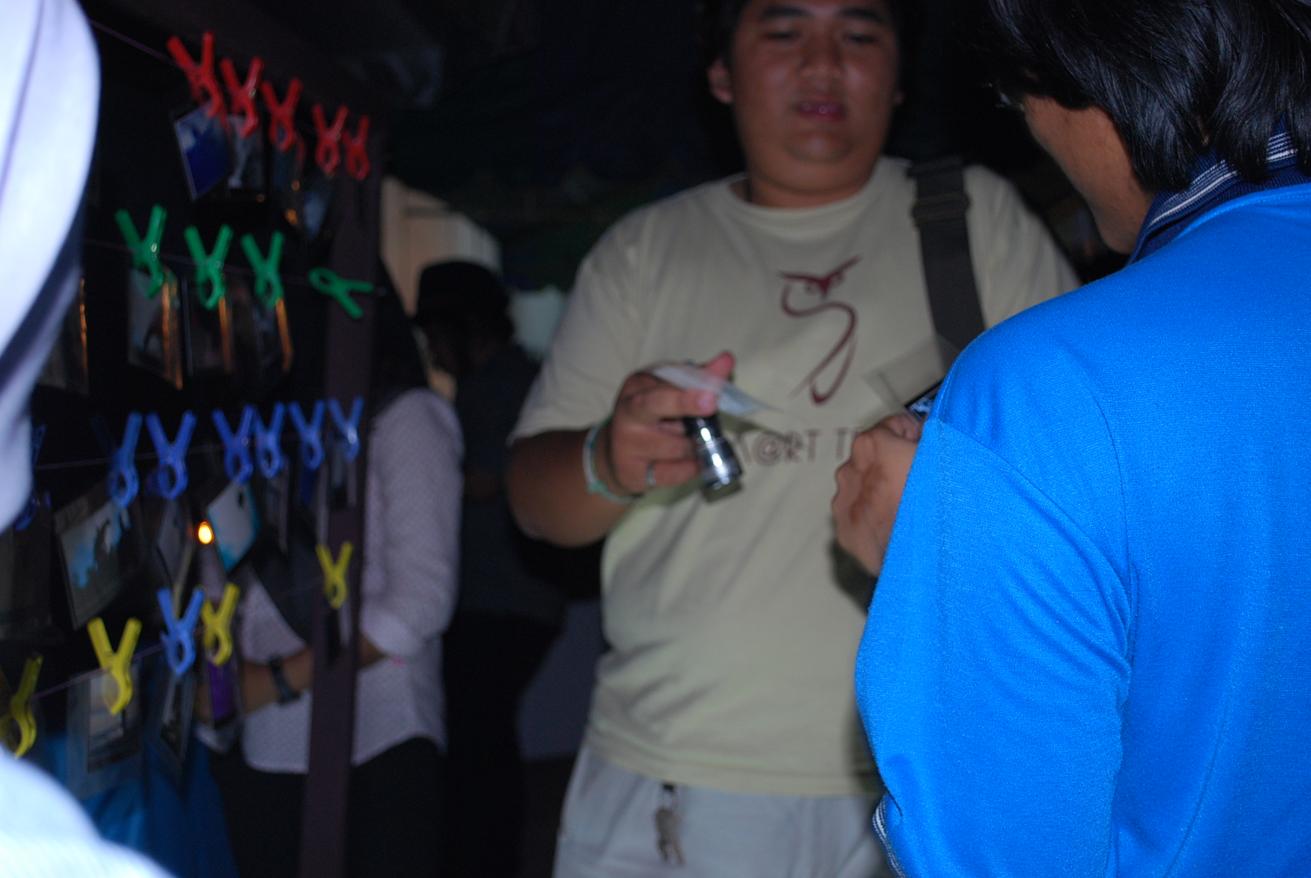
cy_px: 439
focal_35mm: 48
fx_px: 1750
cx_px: 656
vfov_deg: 28.2
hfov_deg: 41.1
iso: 400
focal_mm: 32
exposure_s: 1/40
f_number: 4.8
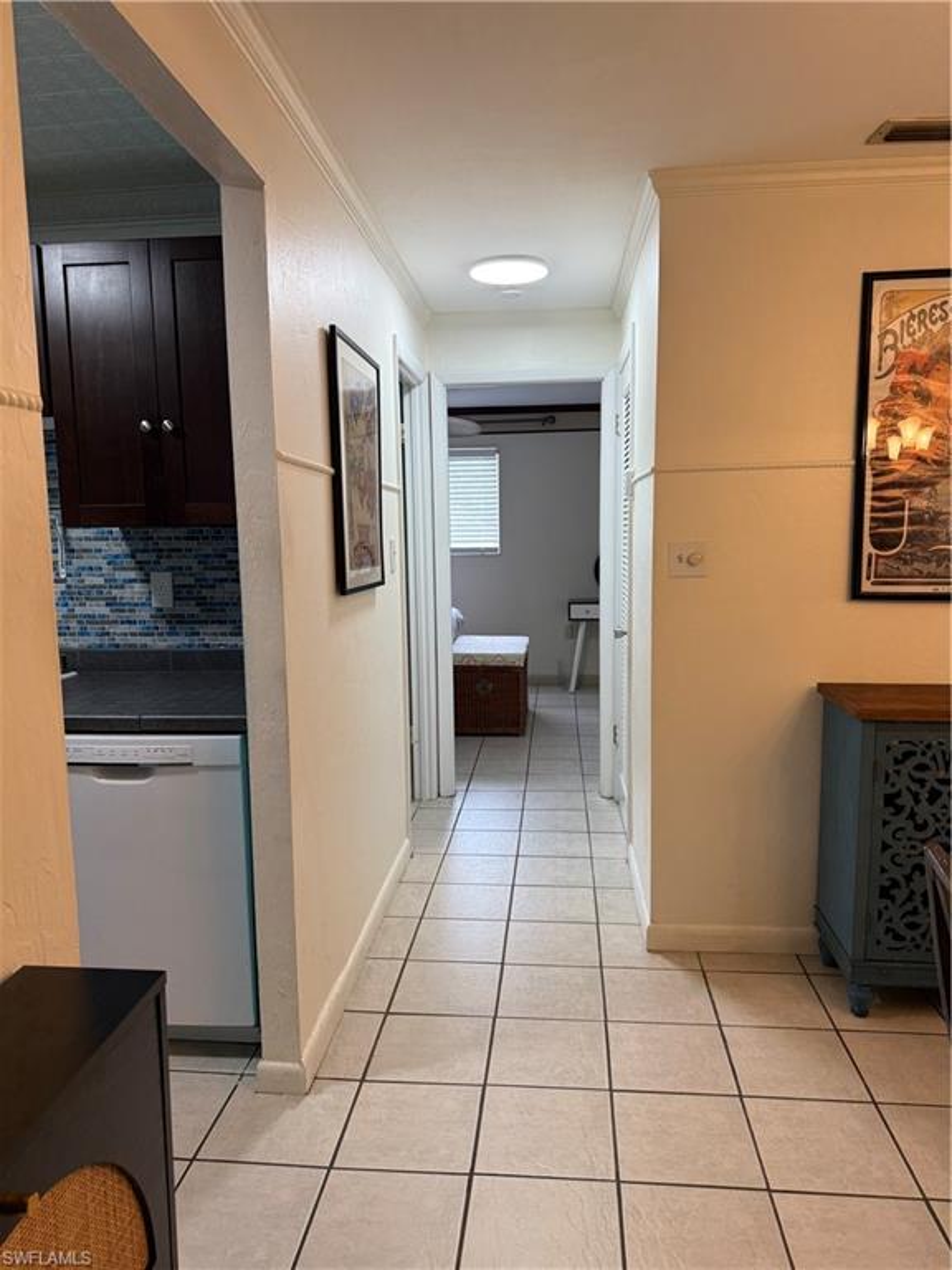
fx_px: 880
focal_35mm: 24
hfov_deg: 56.8
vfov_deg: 71.6
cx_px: 476
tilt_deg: -5.8
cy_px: 635
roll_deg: +0.6
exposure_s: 1/120
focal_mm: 6.76
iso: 125
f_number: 1.78
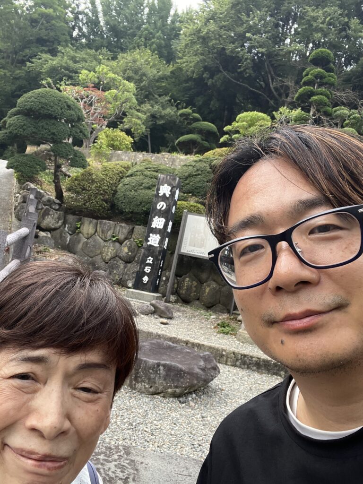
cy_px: 242
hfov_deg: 46.8
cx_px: 182
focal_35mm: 30
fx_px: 419
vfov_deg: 60.0
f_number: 2.2
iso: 32
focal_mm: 2.71
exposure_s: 1/121
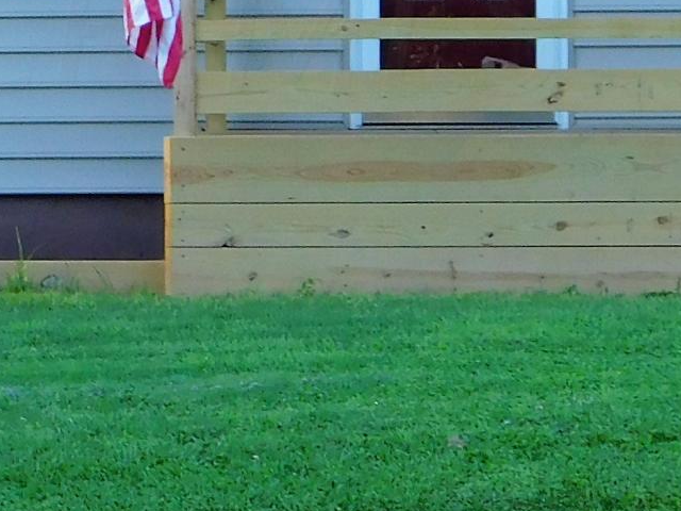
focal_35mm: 239
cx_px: 245
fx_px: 4702
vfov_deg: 6.2
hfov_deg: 8.3
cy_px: 27
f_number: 3.8
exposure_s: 1/60
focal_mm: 9
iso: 125
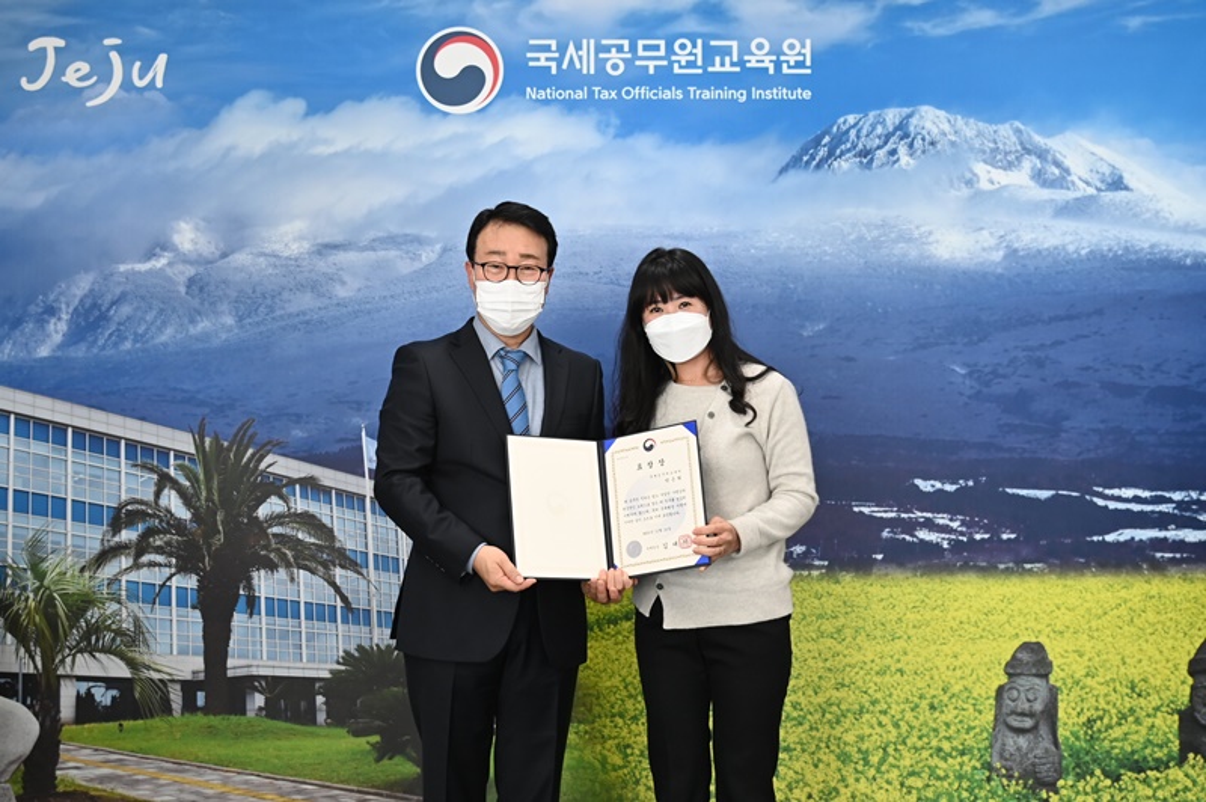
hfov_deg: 62.0
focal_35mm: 30
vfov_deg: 43.5
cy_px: 401
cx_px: 603
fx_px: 1004
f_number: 4
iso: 720
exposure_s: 1/125
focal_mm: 30
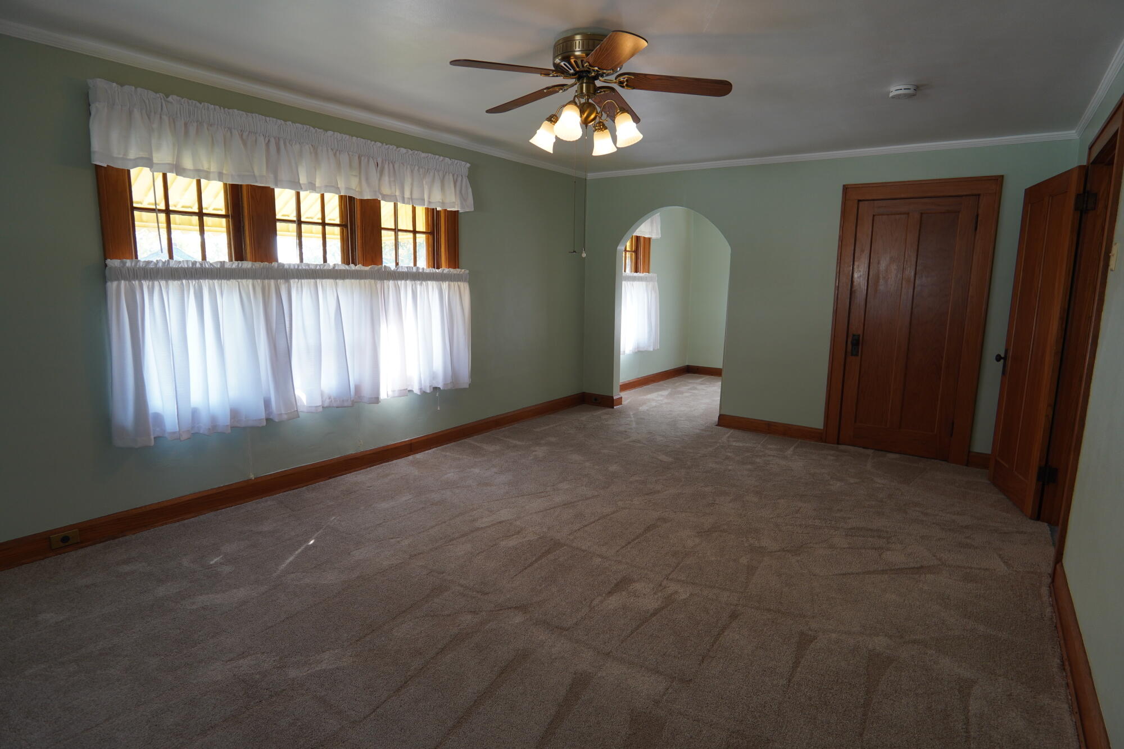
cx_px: 562
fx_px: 562
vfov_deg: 67.4
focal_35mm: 18
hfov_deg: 90.0
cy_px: 374
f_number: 4
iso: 160
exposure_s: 1/60
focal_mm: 12
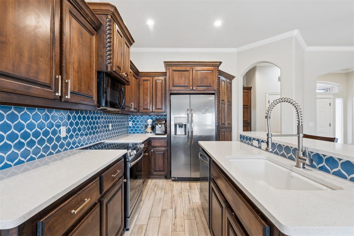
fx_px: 157
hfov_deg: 96.7
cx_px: 177
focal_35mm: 16
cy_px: 118
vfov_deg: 73.7
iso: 200
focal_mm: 16
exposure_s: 1/5
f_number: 8
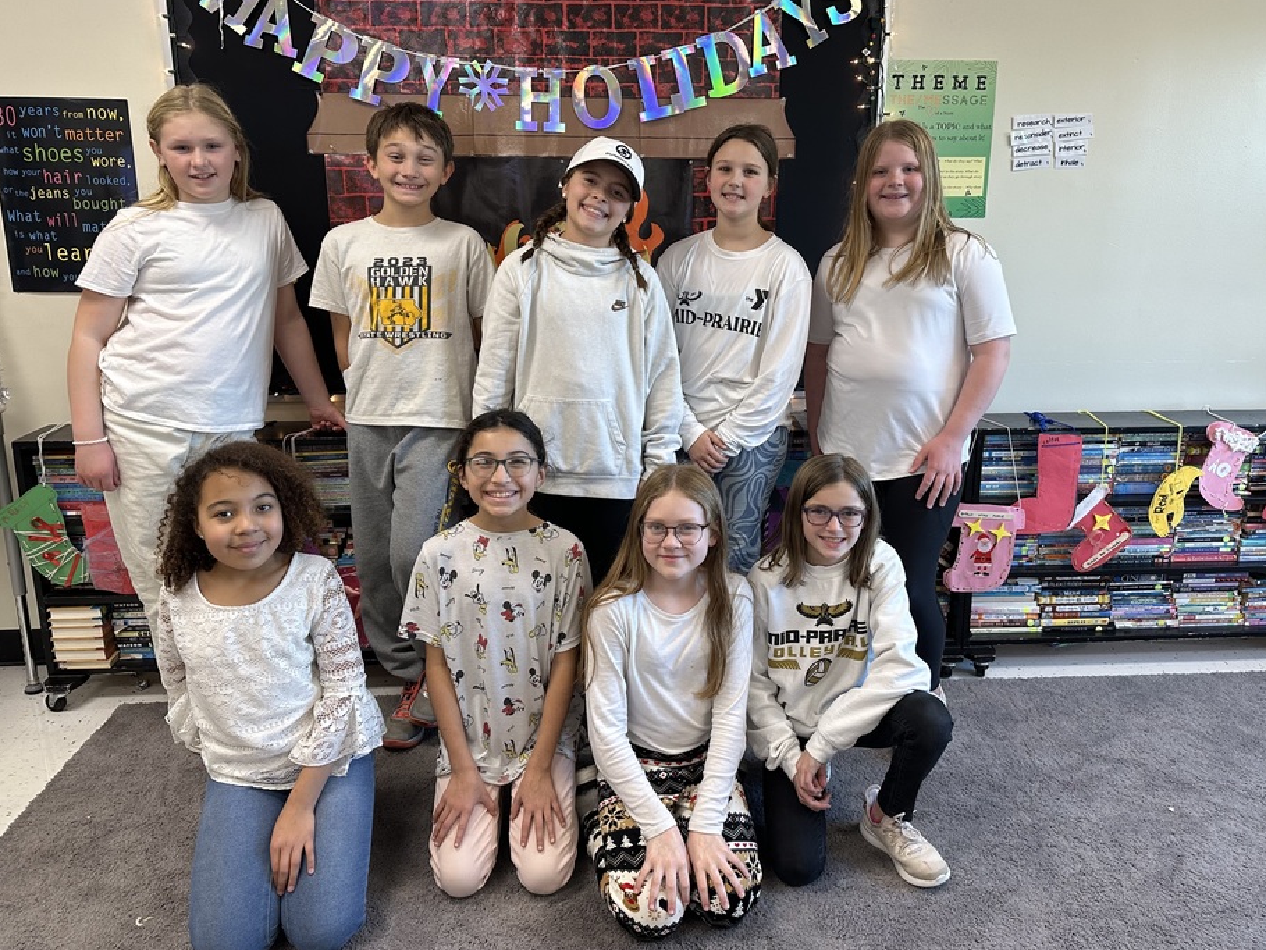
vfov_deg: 51.3
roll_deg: -0.2
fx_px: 988
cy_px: 426
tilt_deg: -13.6
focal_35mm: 27
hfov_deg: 65.3
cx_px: 662
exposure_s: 1/100
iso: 125
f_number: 1.78
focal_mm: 6.86
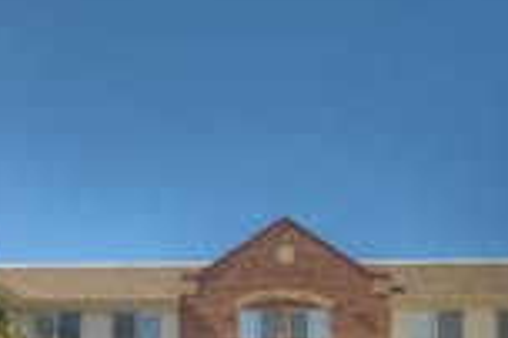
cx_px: 214
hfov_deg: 25.7
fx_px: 1114
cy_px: 363
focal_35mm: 79
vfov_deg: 16.7
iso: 200
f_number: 11
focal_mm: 20
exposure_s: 1/250
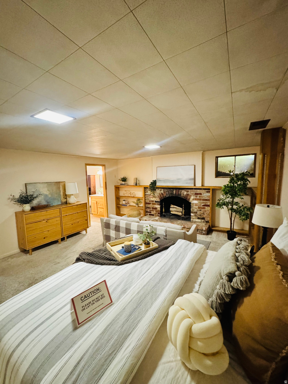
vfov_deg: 102.1
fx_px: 155
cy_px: 192
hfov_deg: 85.7
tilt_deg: -6.2
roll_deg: +1.5
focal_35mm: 14
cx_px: 144
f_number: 2.2
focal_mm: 2.22
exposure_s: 1/60
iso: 1250
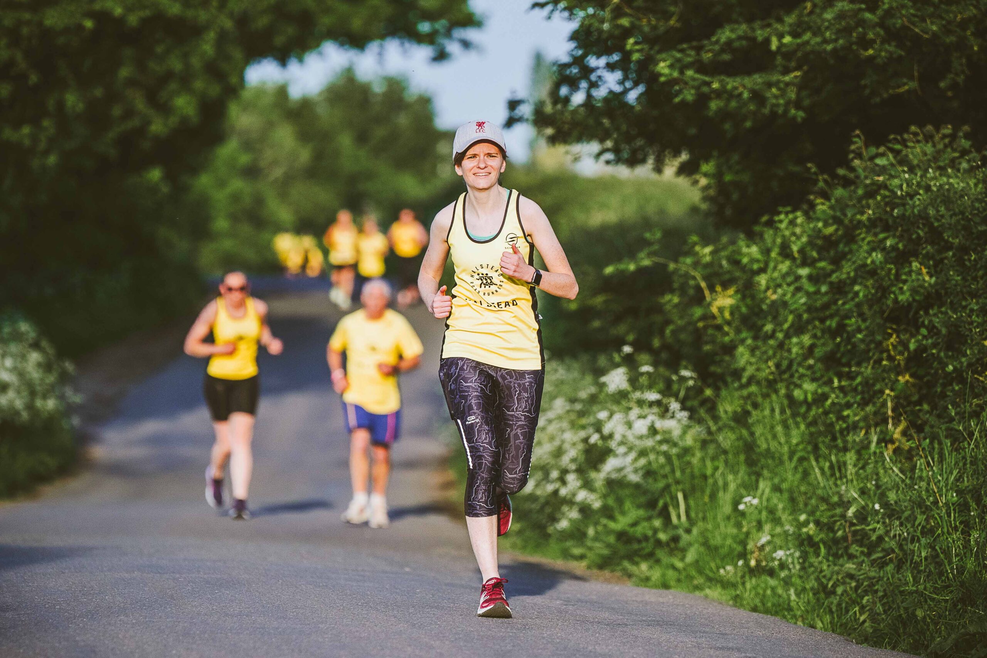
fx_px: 5949
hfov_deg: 9.5
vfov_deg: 6.3
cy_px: 329
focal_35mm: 217
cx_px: 494
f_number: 2.8
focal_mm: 145
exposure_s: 1/5000
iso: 500
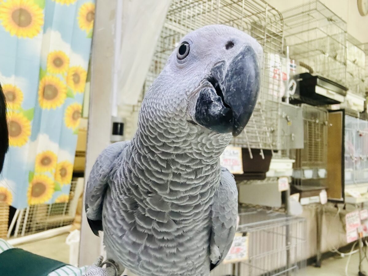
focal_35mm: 30
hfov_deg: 60.0
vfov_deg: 46.8
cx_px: 184
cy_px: 138
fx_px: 319
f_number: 1.9
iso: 160
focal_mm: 2.69
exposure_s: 1/50
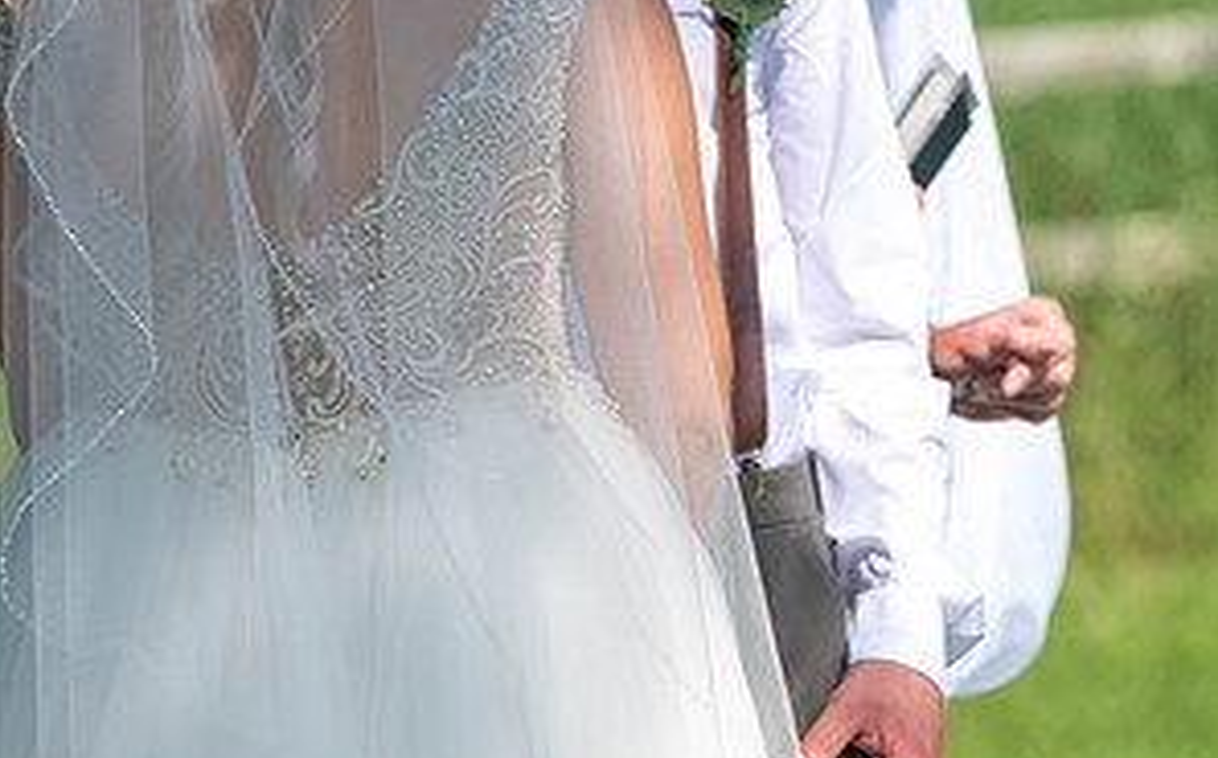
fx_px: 10247
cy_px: 29
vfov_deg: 4.2
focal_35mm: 309
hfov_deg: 6.8
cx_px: 609
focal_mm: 200
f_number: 5.6
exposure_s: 1/500
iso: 100
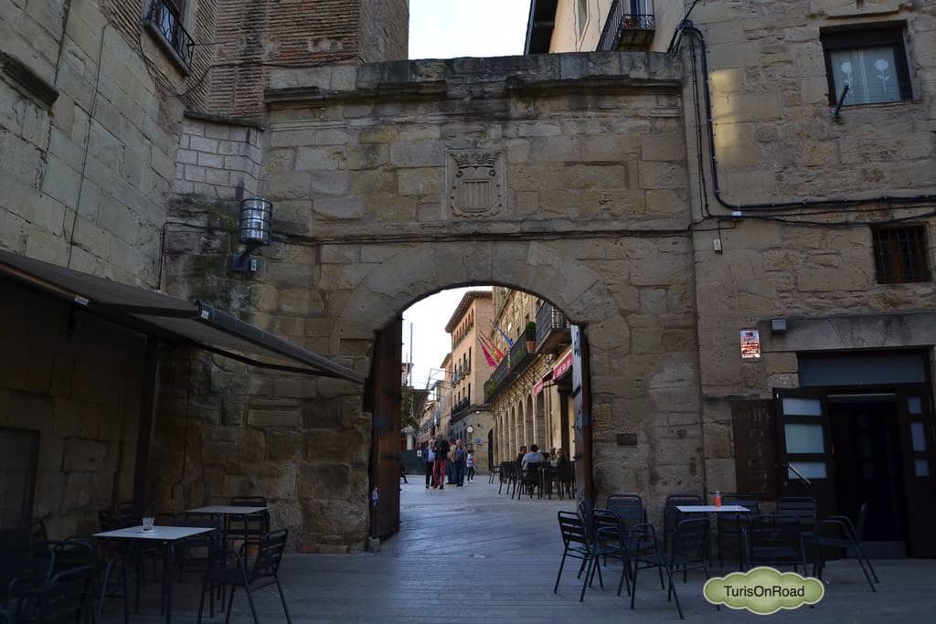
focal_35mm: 27
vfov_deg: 47.9
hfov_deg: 67.4
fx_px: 702
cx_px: 468
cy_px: 312
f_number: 5.6
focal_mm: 18
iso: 200
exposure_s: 1/125
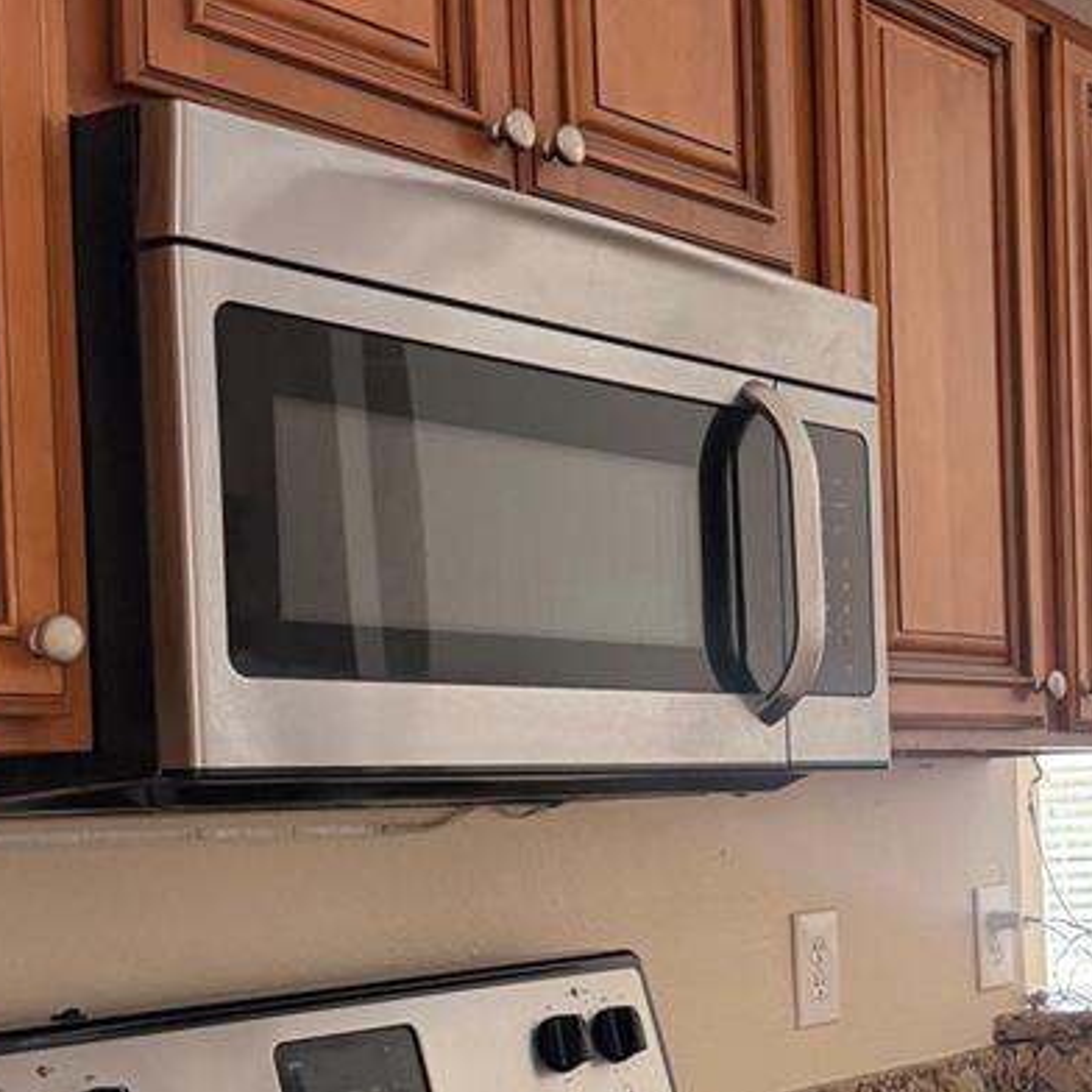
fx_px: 2320
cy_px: 758
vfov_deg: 26.3
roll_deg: +2.3
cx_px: 858
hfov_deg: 26.1
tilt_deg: +0.7
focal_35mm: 65
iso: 200
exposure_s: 1/86
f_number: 1.78
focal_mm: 6.76
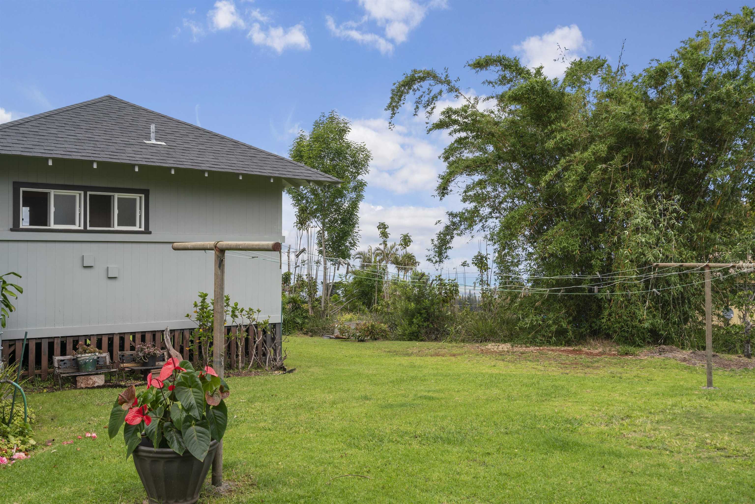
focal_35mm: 34
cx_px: 378
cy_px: 252
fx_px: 713
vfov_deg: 38.9
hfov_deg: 55.8
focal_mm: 34
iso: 160
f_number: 8
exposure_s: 1/250
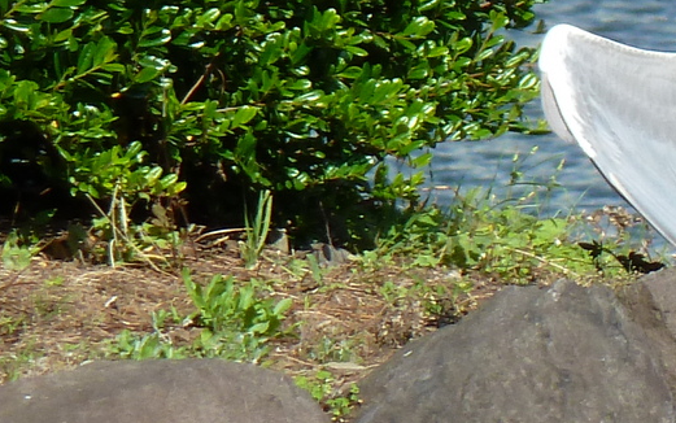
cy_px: 1
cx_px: 806
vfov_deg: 1.0
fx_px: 23921
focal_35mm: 1298
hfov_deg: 1.6
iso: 80
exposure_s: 1/250
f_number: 4.9
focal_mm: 49.2
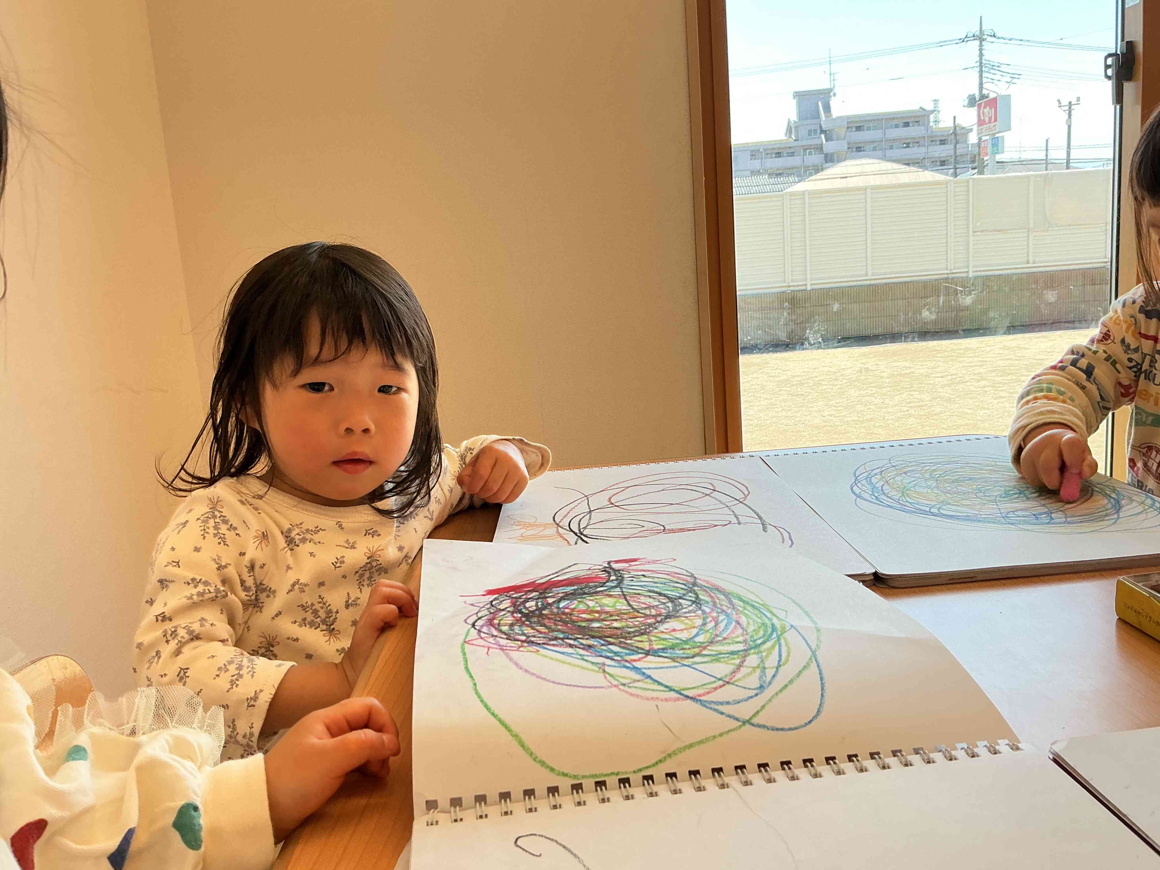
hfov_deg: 61.7
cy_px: 435
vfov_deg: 48.2
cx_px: 580
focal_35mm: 29
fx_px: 972
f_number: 1.8
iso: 32
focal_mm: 3
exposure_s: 1/170
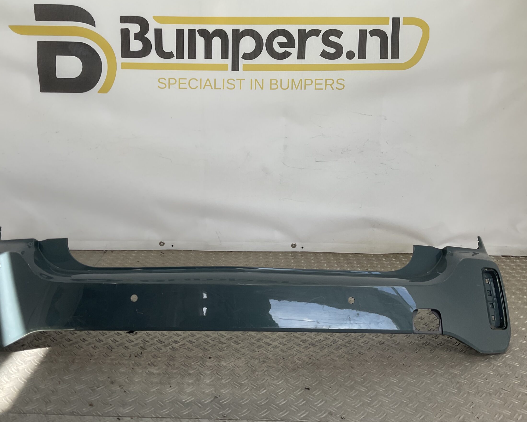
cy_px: 197
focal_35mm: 33
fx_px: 515
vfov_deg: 44.5
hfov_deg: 54.1
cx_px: 234
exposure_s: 1/276
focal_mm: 3
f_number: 1.8
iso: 16
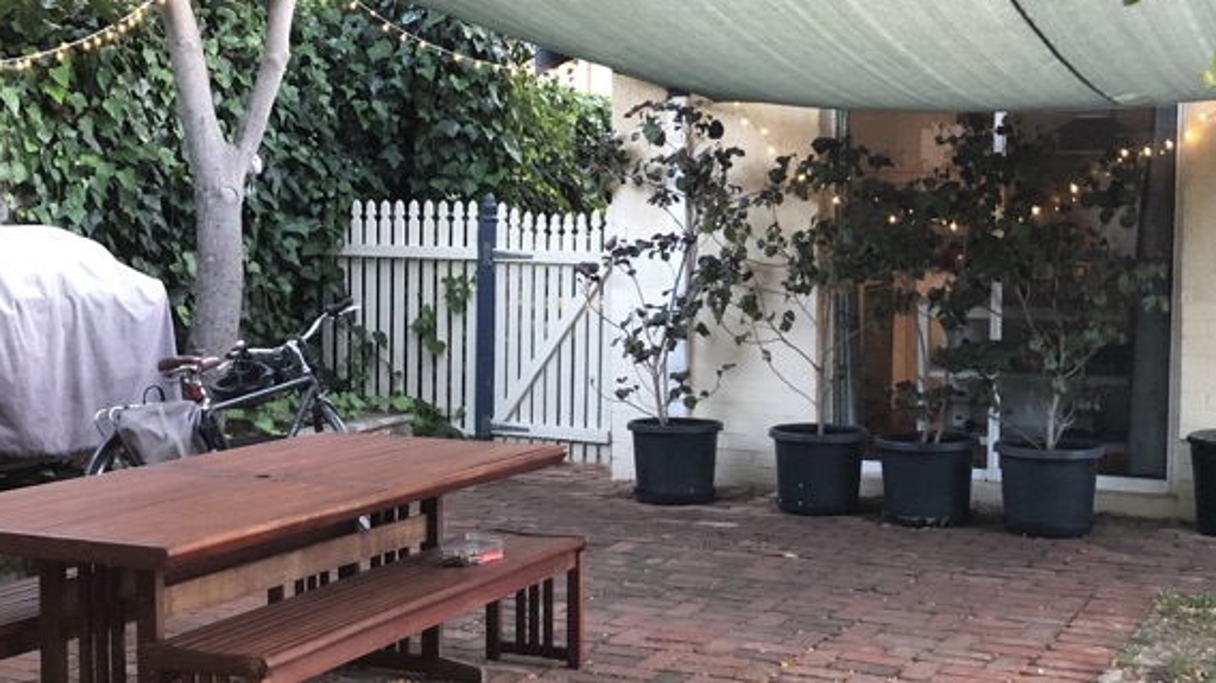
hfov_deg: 37.9
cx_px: 627
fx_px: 1773
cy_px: 379
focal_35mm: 55
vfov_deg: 21.8
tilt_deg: -5.5
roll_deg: +0.9
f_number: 1.8
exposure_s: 1/7
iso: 80
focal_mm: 4
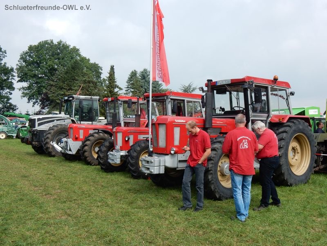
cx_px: 164
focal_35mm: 36
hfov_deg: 51.4
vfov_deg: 39.7
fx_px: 340
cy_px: 123
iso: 125
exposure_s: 1/640
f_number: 4
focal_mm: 6.4
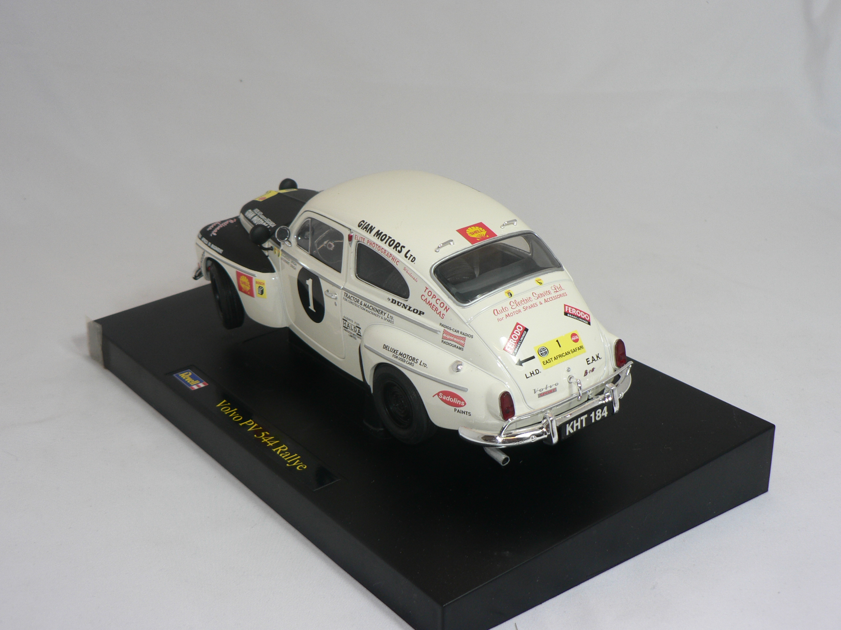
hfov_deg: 39.7
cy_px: 315
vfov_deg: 30.3
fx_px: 1166
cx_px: 420
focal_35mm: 48
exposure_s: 1/60
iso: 80
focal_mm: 8
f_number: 2.8
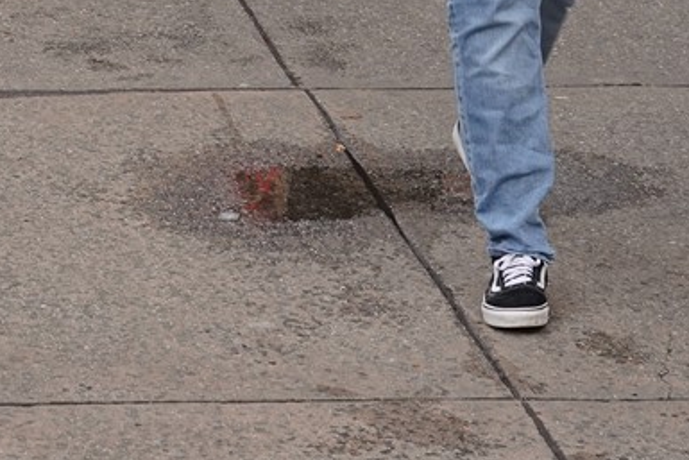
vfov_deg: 7.1
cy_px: -659
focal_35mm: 182
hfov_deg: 10.9
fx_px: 3484
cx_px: -288
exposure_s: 1/100
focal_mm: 35
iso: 250
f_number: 10
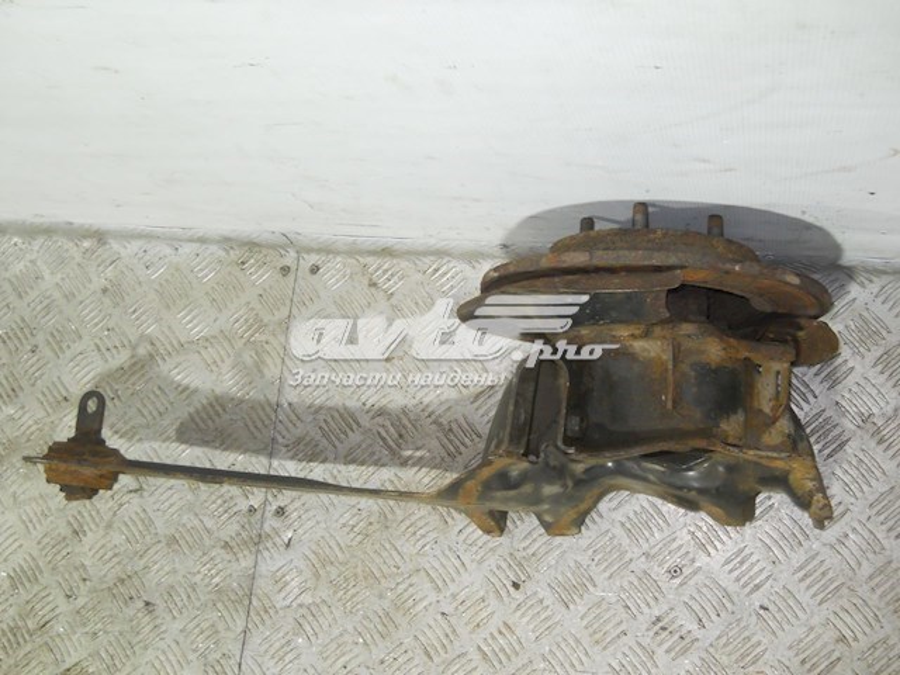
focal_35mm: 41
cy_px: 338
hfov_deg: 45.8
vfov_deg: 35.1
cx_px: 450
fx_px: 1066
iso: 200
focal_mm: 6.72
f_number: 3.1
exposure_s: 1/30
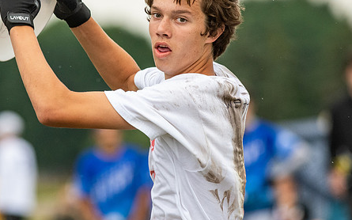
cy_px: 91
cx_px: 110
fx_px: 6676
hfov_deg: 3.0
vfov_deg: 1.9
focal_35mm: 696
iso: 1600
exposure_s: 1/1600
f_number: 5
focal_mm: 300
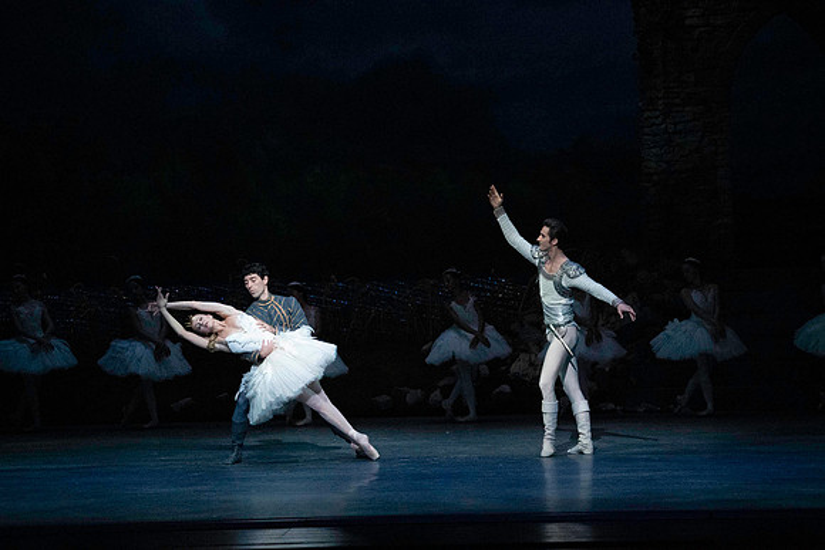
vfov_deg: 9.3
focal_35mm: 147
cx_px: 412
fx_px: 3369
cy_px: 275
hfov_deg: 14.0
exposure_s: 1/400
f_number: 5
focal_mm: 147
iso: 25600
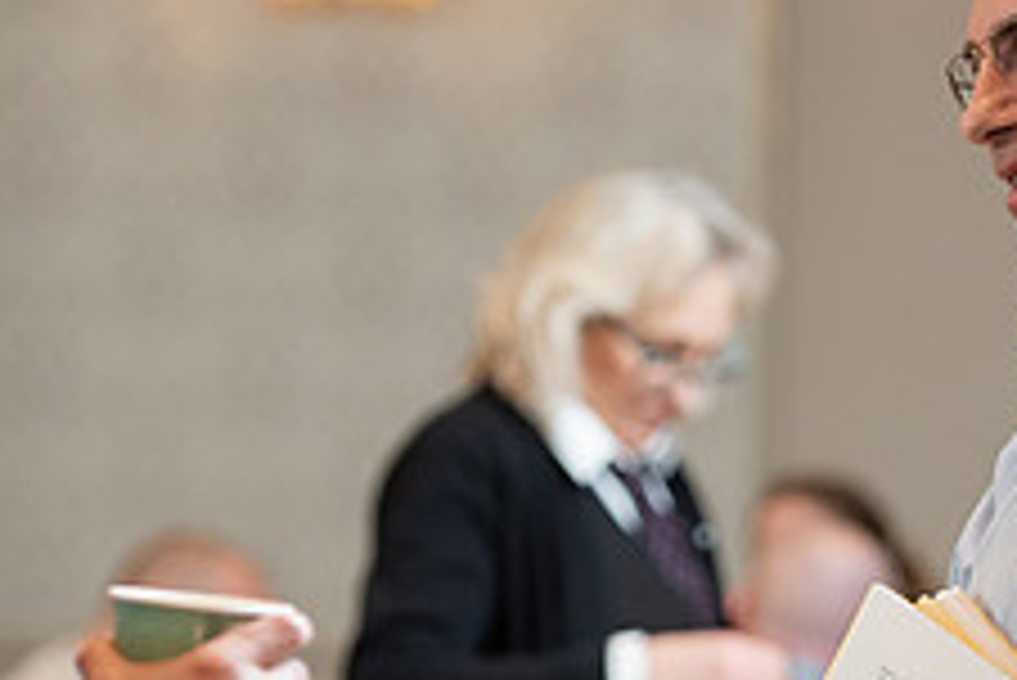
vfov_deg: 4.9
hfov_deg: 7.3
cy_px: 493
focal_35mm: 282
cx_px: 688
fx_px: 7971
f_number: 3.5
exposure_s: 1/160
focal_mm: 110
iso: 1250
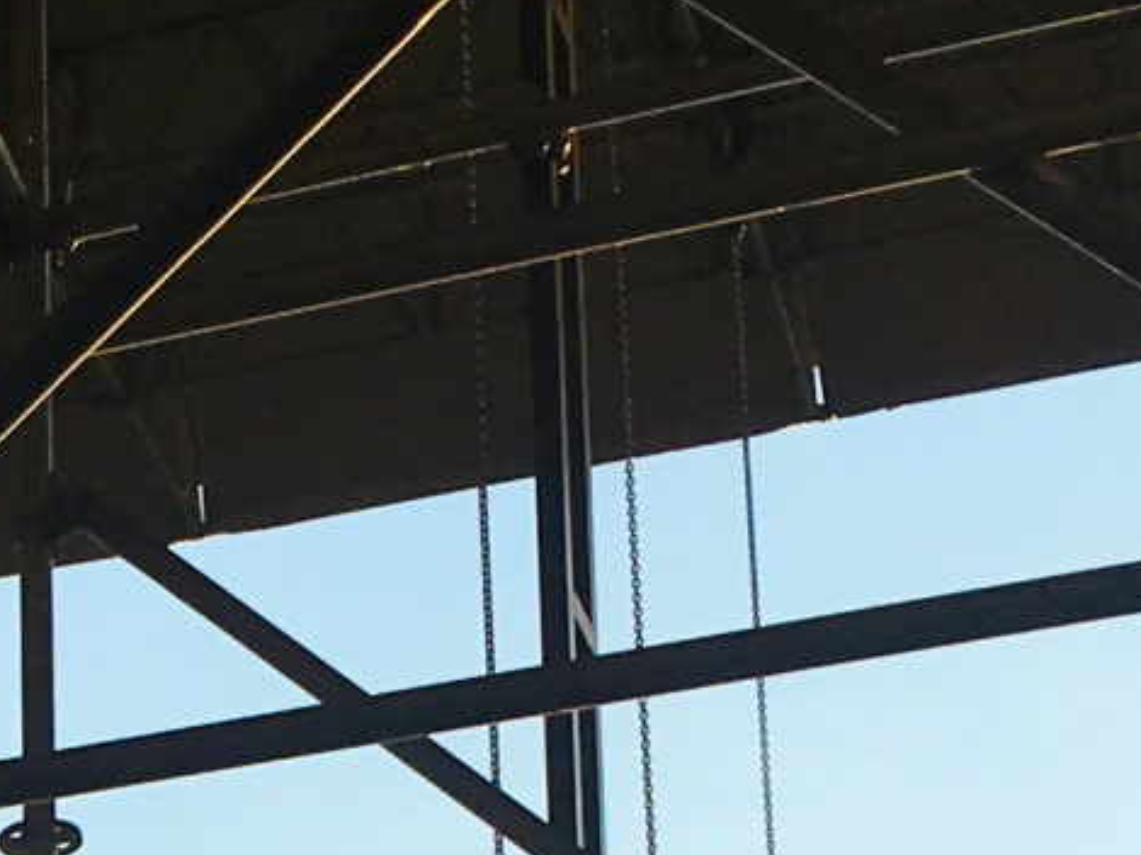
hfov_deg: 11.8
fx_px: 5205
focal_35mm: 158
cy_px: 1836
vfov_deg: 8.8
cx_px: -689
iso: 25
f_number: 2.2
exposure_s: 1/1326
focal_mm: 4.15
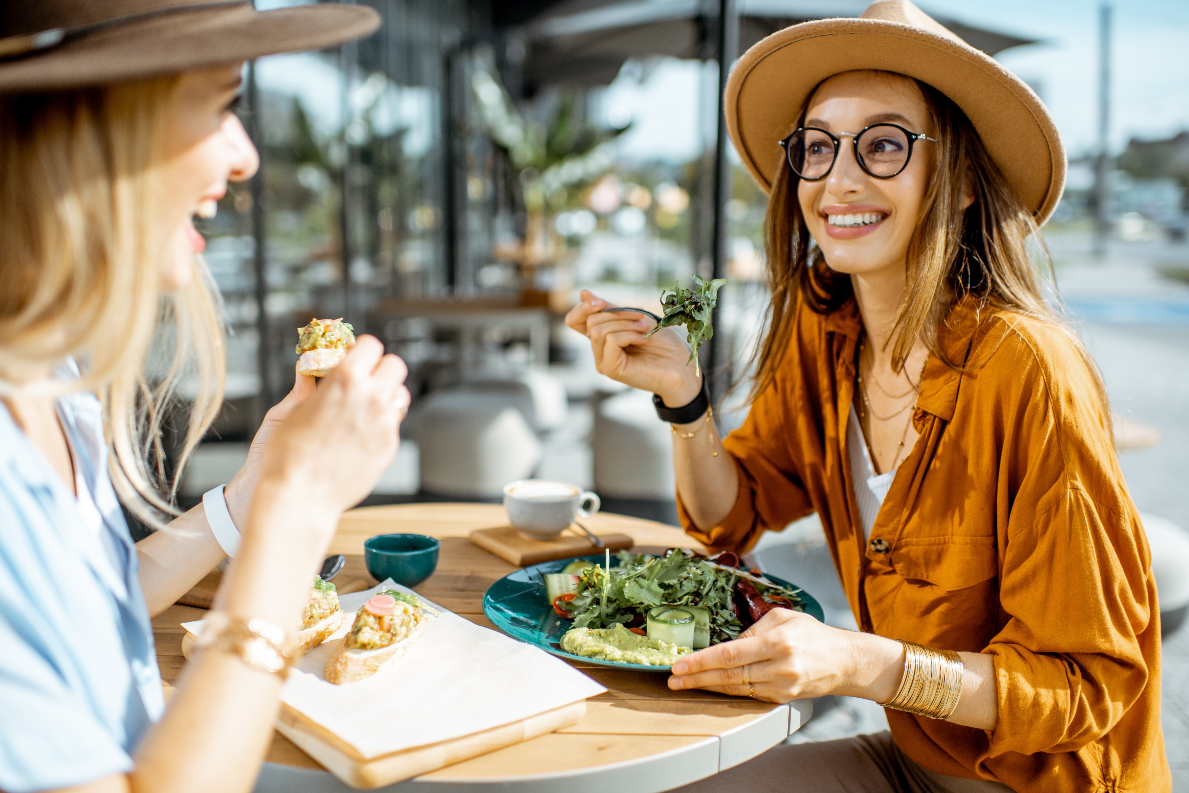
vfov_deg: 37.9
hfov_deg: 54.4
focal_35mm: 35
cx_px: 594
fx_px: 1156
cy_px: 396
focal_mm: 35
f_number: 2
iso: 200
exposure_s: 1/3200
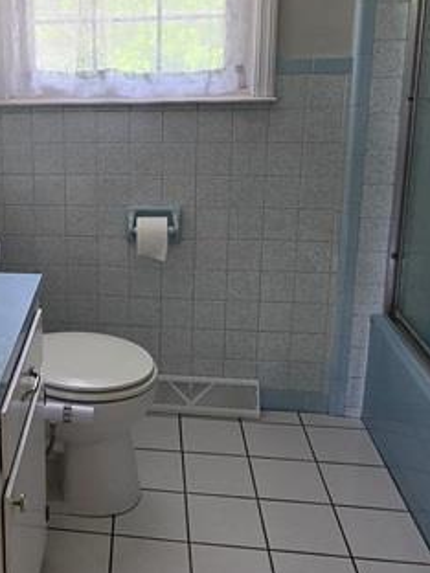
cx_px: 6
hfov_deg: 33.1
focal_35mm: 40
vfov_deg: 46.0
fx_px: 663
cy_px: 185
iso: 160
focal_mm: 2.2
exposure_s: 1/120
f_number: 1.9
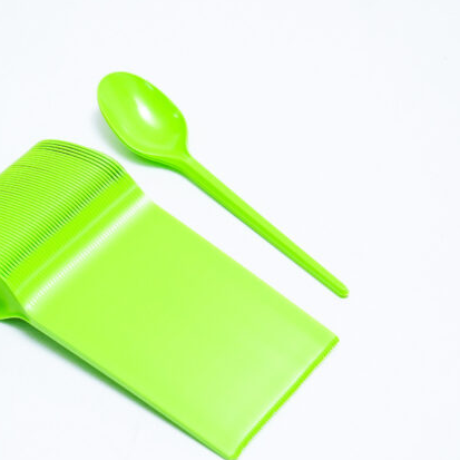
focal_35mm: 101
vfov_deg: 17.2
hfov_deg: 17.2
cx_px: 134
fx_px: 1518
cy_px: 245
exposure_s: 1/200
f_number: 9
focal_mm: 70
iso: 3200
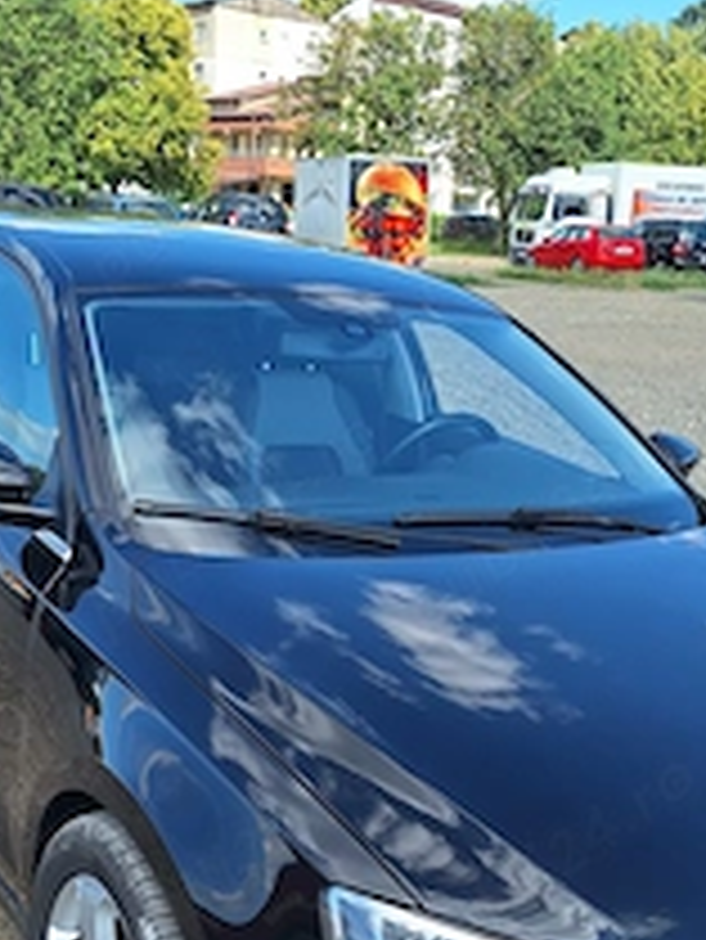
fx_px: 1195
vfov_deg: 42.5
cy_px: 598
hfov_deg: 32.9
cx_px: 391
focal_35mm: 44
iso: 40
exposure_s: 1/1667
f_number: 1.8
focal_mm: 5.54
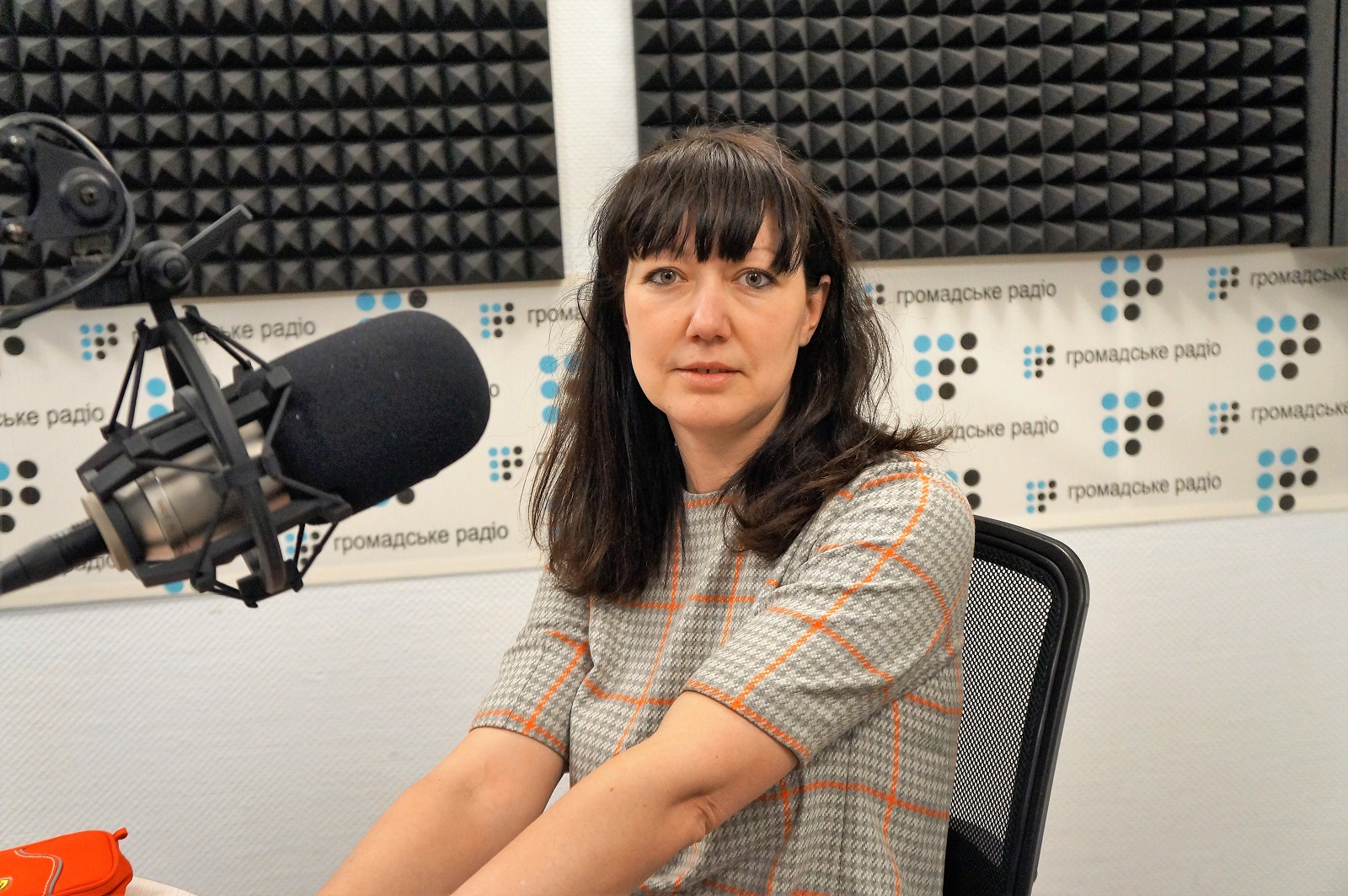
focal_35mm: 38
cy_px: 448
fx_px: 1403
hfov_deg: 51.3
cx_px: 674
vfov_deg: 35.4
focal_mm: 25
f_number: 4
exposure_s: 1/160
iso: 2000
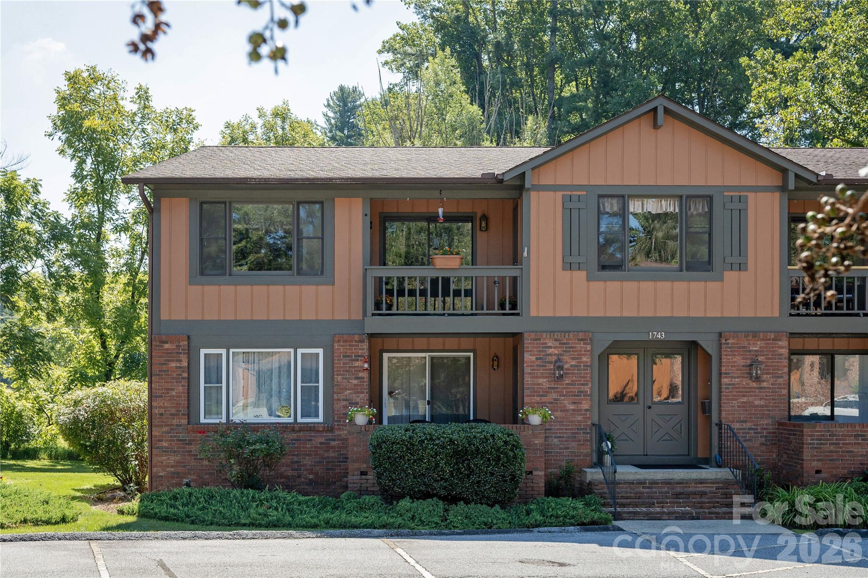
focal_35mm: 30
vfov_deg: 43.6
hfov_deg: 61.9
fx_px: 723
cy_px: 289
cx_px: 434
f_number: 7.1
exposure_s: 1/640
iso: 320
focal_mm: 30
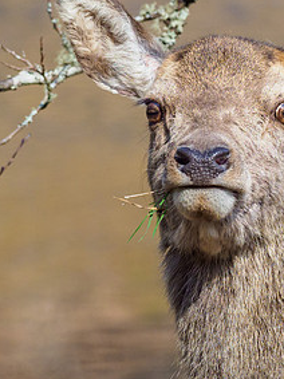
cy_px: 189
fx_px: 19607
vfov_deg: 1.1
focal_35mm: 1791
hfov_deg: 0.8
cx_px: 241
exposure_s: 1/1000
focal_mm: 300
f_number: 4.5
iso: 500
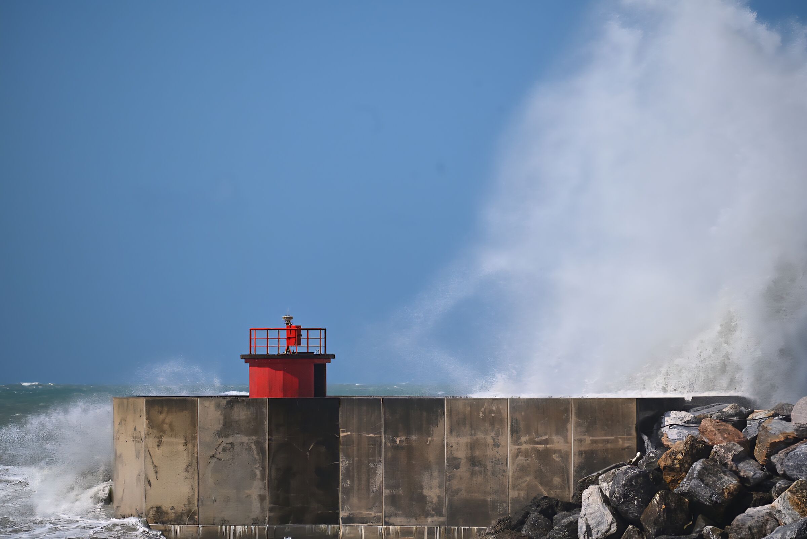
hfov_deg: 7.5
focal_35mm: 276
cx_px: 404
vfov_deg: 5.0
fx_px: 6188
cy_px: 270
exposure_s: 1/833
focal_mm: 276
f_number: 7.1
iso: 100
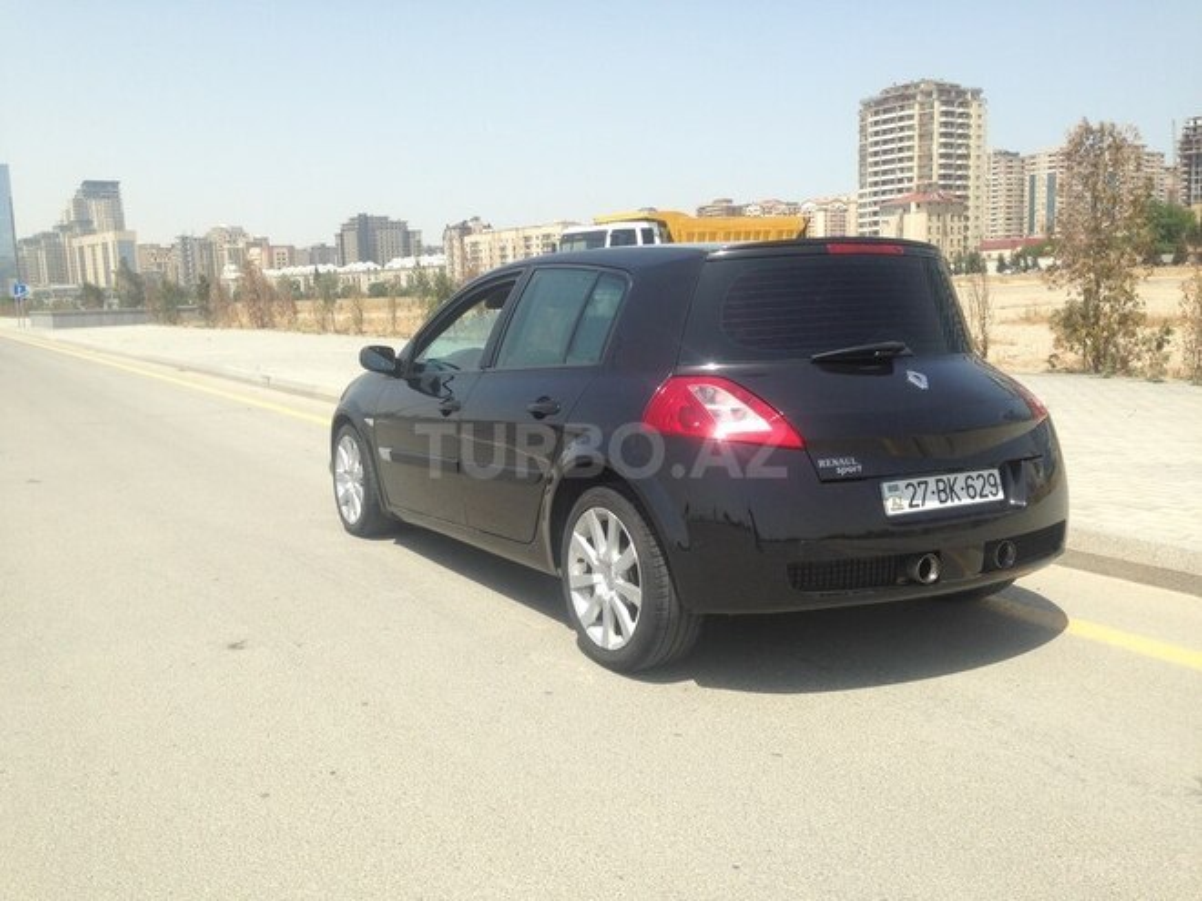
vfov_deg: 42.9
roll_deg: +1.3
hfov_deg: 55.4
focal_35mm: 33
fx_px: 1146
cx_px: 601
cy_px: 450
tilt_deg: -7.1
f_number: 2.4
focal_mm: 4.12
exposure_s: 1/1323
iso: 50
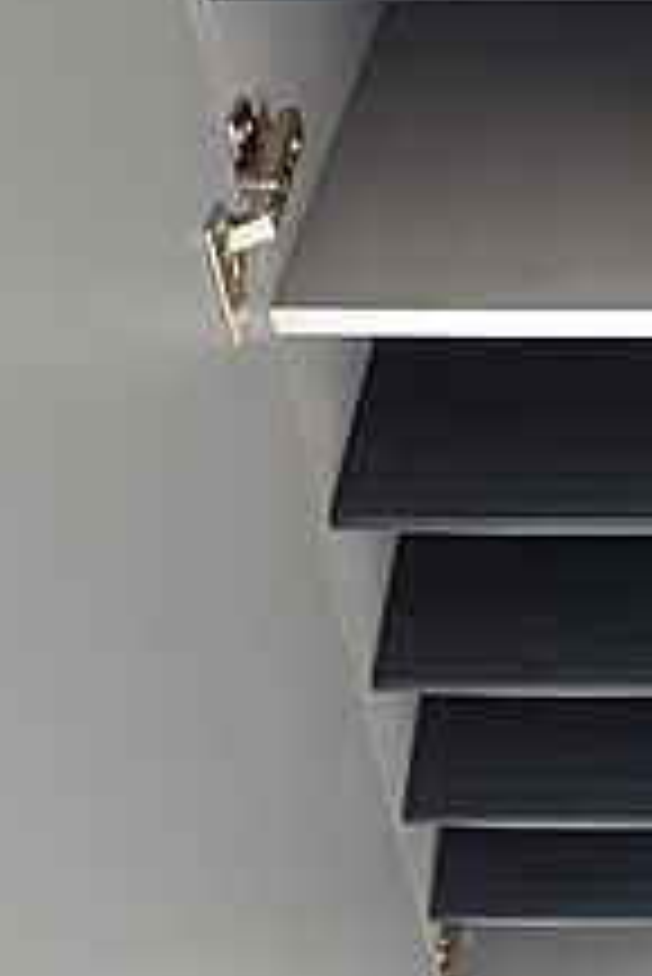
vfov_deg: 34.7
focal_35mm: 53
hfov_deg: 24.5
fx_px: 1437
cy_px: 40
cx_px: 630
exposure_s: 1/8
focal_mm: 5.1
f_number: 2
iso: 80
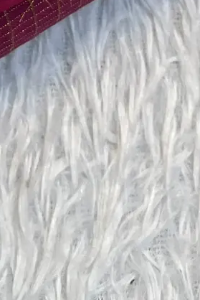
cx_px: -237
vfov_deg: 12.2
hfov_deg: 9.2
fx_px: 1149
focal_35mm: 138
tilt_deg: -60.7
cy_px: -393
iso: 80
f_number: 1.6
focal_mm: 5.1
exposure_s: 1/100
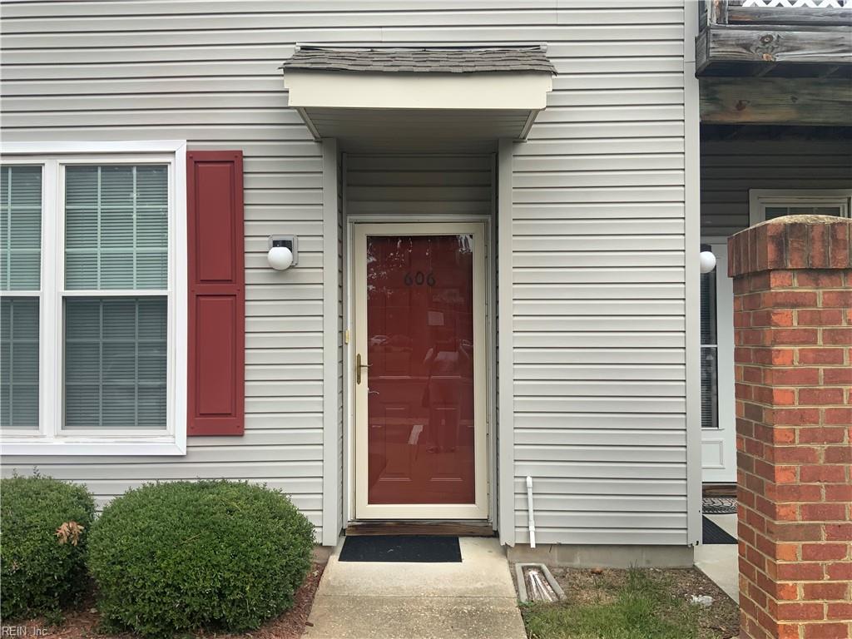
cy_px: 320
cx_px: 426
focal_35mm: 29
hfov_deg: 61.7
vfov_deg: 48.2
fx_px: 714
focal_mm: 3
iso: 16
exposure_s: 1/153
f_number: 1.8
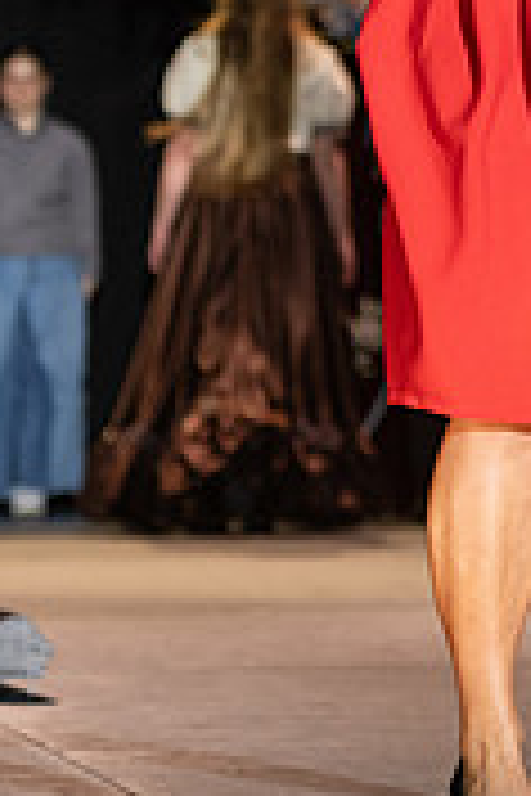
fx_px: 7345
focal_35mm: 332
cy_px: -48
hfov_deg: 4.1
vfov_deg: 6.2
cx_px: 786
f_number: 2.8
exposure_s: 1/800
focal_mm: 82
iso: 640
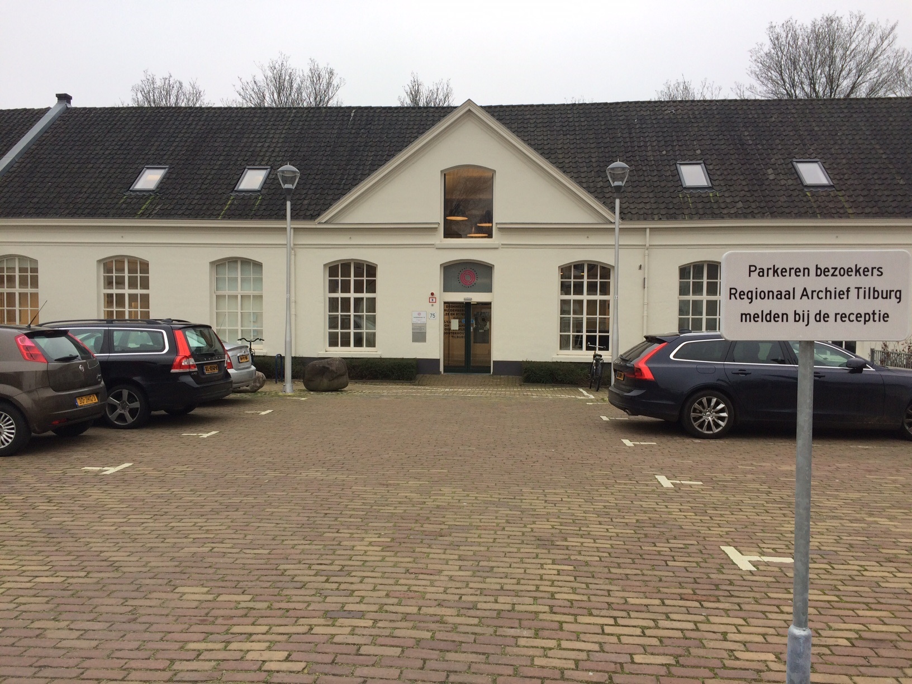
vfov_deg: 48.2
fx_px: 764
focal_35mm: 29
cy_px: 342
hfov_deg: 61.7
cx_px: 456
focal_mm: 4.15
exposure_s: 1/100
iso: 40
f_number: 2.2
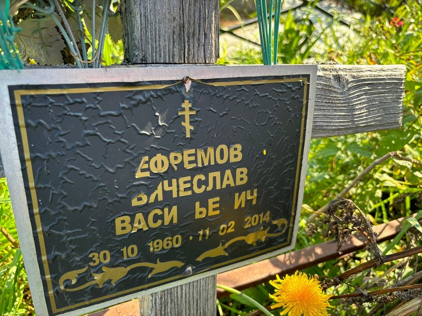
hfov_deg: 67.3
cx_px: 211
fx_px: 317
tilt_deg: -47.9
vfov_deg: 53.1
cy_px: 158
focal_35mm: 26
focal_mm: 5.96
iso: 40
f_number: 1.6
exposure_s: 1/233
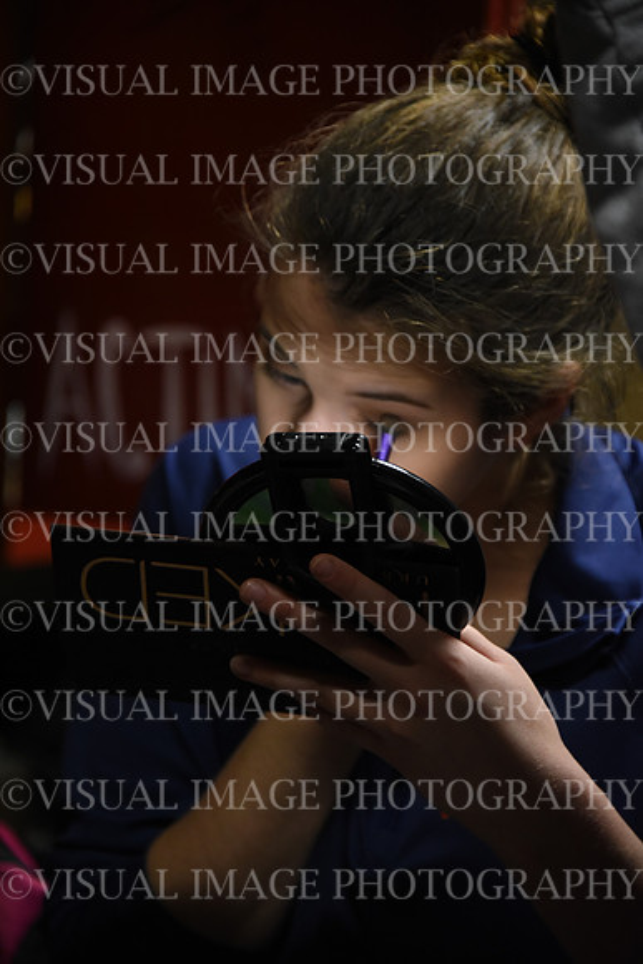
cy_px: 482
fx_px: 6693
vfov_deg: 8.2
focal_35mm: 250
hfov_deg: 5.5
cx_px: 322
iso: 3200
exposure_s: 1/100
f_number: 5.6
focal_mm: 250
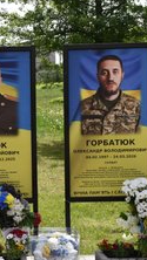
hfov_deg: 10.1
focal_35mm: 119
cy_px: 143
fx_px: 824
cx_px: -16
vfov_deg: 18.0
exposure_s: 1/320
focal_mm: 42
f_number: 9
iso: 200
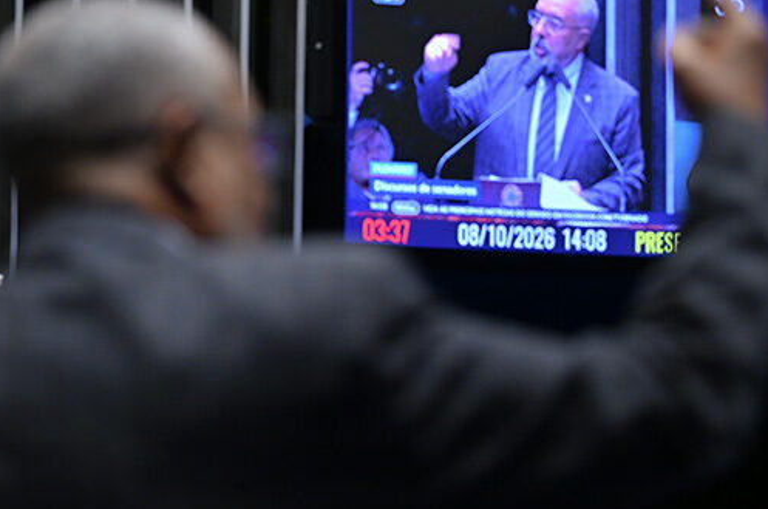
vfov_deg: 8.1
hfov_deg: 12.2
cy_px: 227
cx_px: 204
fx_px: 3576
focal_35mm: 168
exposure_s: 1/200
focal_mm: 97
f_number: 2.8
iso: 1600
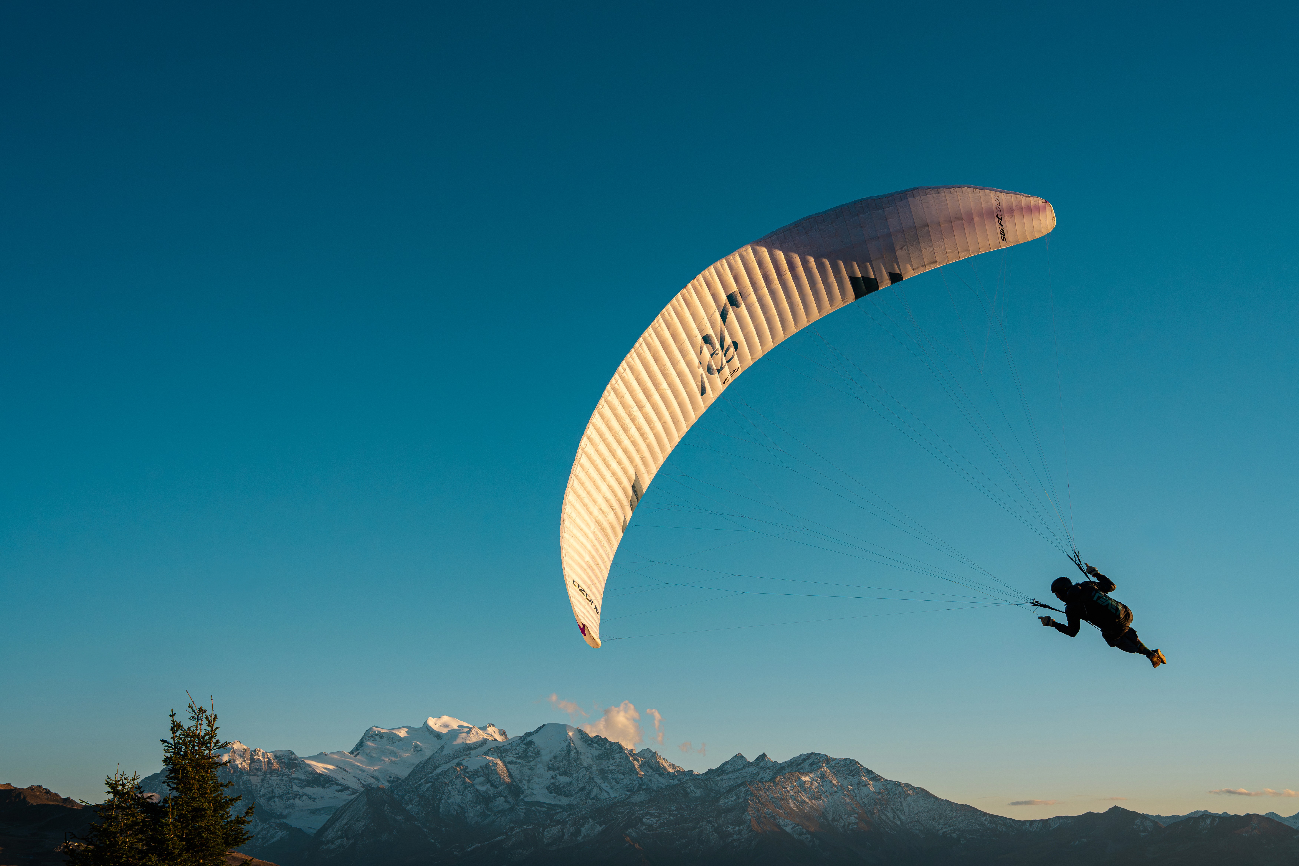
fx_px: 1335
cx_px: 650
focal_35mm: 37
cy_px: 433
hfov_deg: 51.9
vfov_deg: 35.9
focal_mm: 37
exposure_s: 1/2500
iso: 800
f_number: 6.3
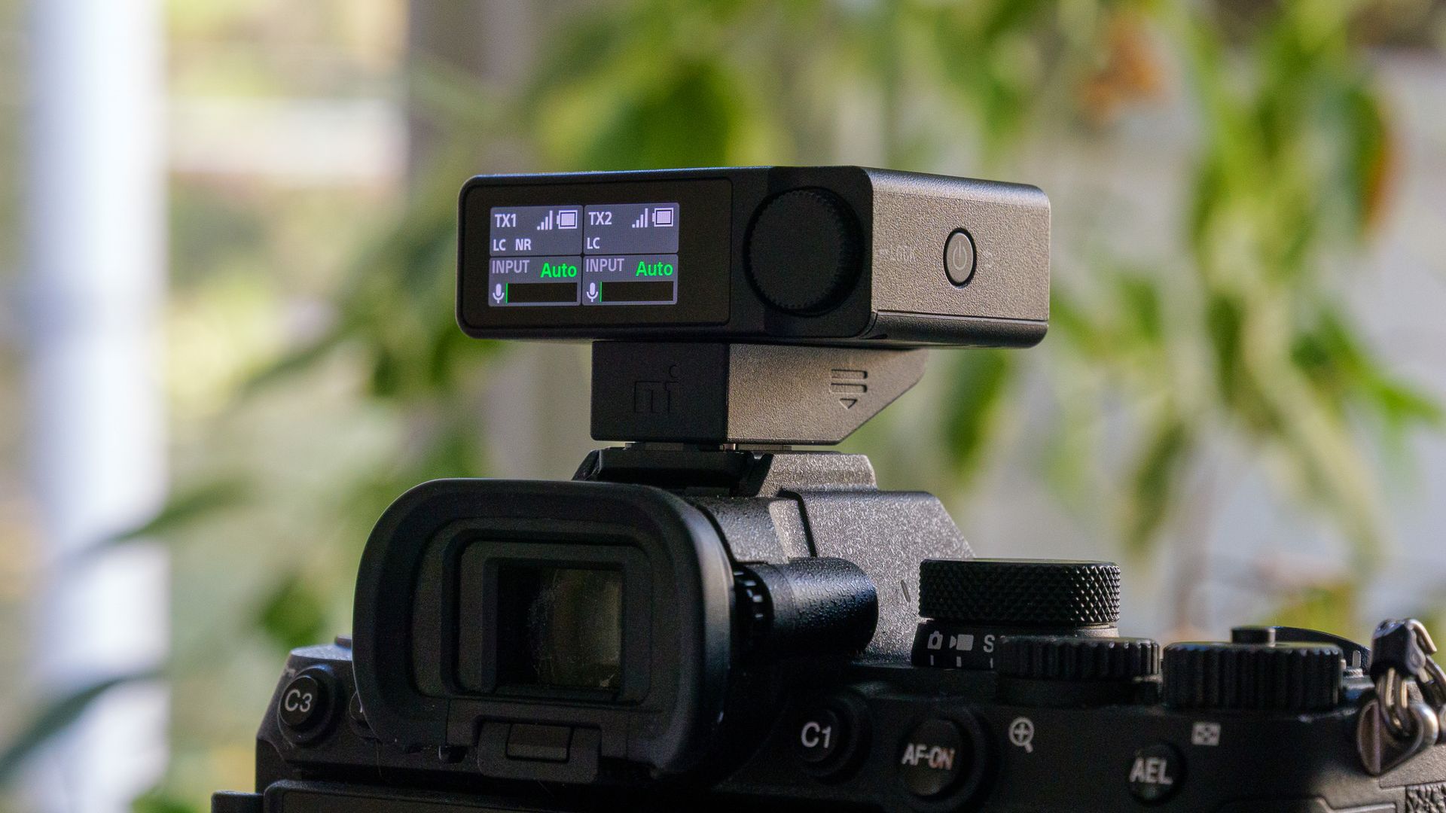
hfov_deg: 15.2
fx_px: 5432
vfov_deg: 8.6
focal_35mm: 142
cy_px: 406
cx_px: 723
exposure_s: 1/125
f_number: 7.1
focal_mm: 60
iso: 1250
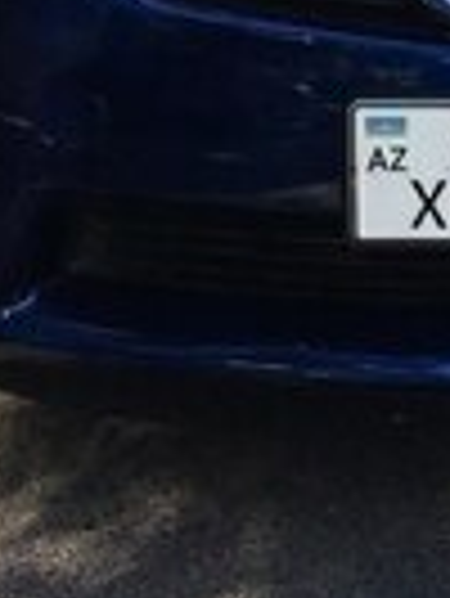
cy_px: -279
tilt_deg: -8.0
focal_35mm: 108
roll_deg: -0.7
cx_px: 446
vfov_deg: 16.7
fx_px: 1869
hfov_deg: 13.5
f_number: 2.2
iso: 25
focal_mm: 4.15
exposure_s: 1/668
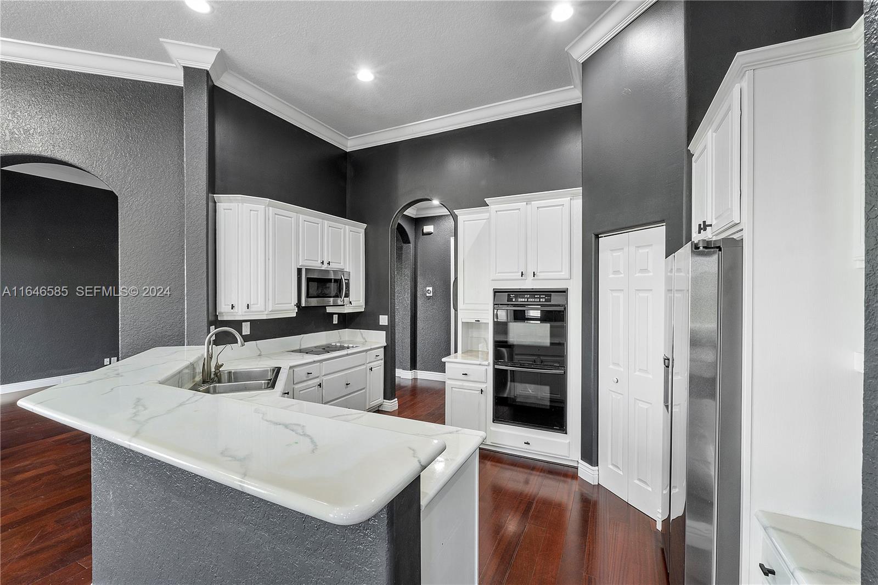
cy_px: 292
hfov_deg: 100.4
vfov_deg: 77.3
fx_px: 366
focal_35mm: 15
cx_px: 439
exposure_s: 1.3
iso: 160
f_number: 11
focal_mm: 10
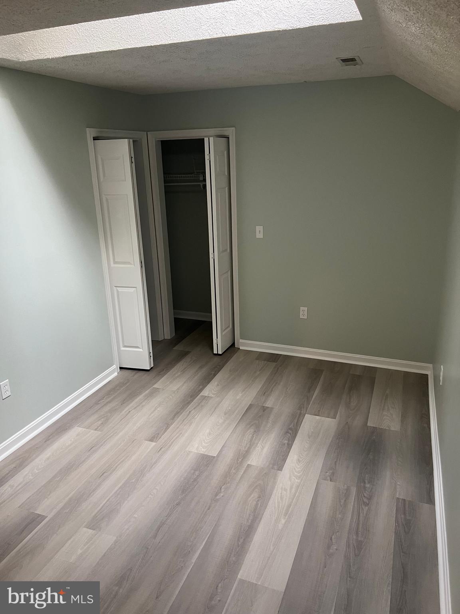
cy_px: 307
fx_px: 461
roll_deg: +2.1
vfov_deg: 67.3
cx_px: 230
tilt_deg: -17.9
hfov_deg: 53.1
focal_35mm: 26
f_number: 1.5
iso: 250
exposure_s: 1/60
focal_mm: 5.7
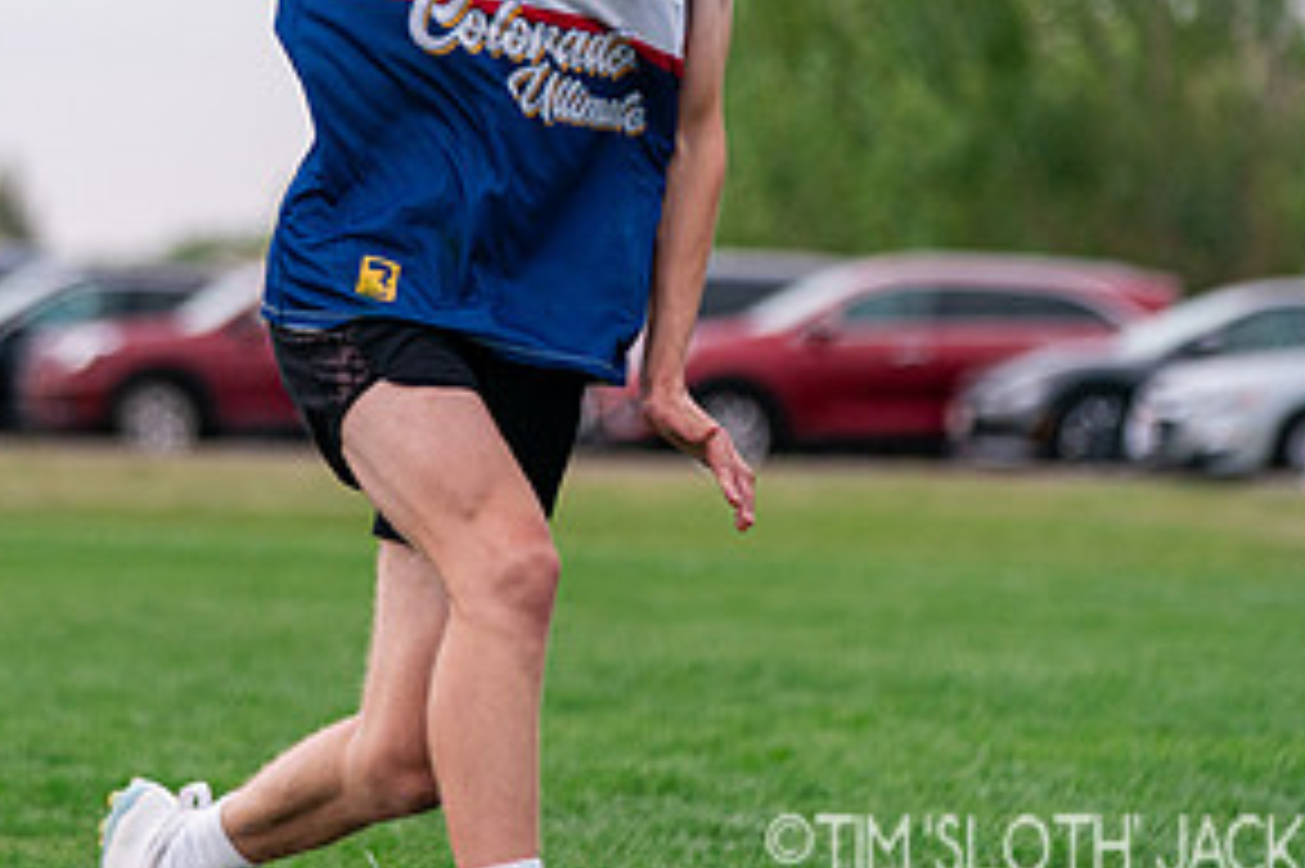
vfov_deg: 5.9
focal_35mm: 232
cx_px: 482
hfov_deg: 8.9
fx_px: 8405
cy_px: 209
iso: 1250
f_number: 2.8
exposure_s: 1/5000
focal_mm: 116
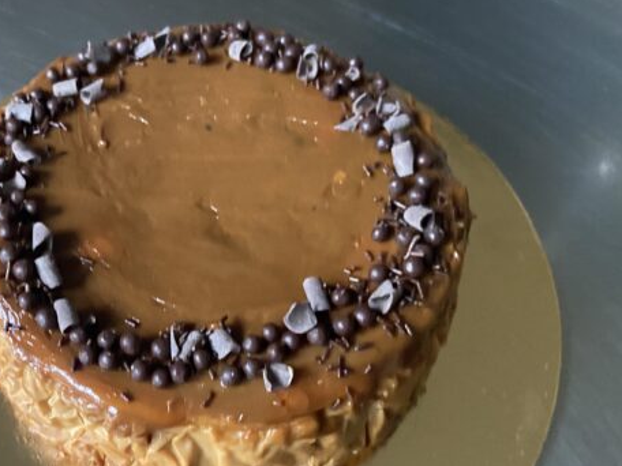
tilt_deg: -58.6
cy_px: 245
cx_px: 173
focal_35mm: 38
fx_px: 683
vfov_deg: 37.7
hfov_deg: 47.5
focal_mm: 4.25
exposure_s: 1/40
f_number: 1.8
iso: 640
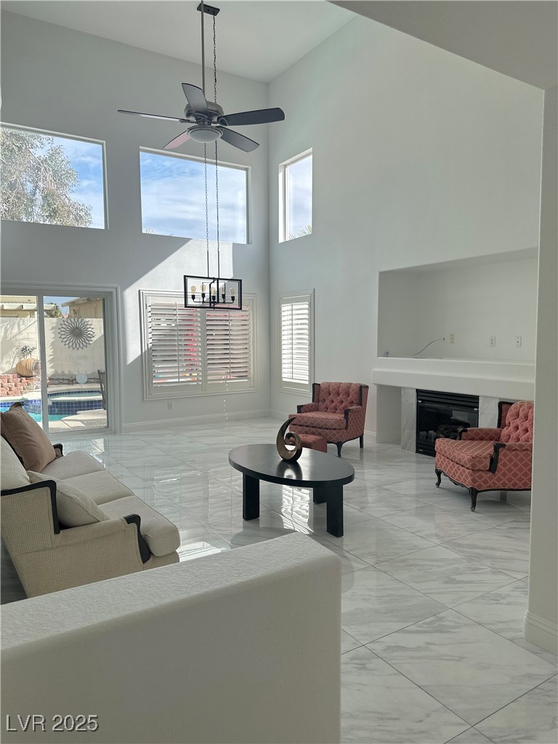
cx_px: 279
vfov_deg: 71.6
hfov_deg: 56.8
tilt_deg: -4.0
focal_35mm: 24
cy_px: 372
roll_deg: -0.3
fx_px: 516
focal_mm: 6.86
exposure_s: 1/1144
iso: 80
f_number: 1.78
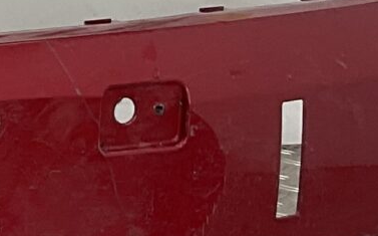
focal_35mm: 209
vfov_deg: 6.2
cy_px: -29
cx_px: -500
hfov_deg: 9.1
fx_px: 2151
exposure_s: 1/100
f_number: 1.8
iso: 20
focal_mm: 3
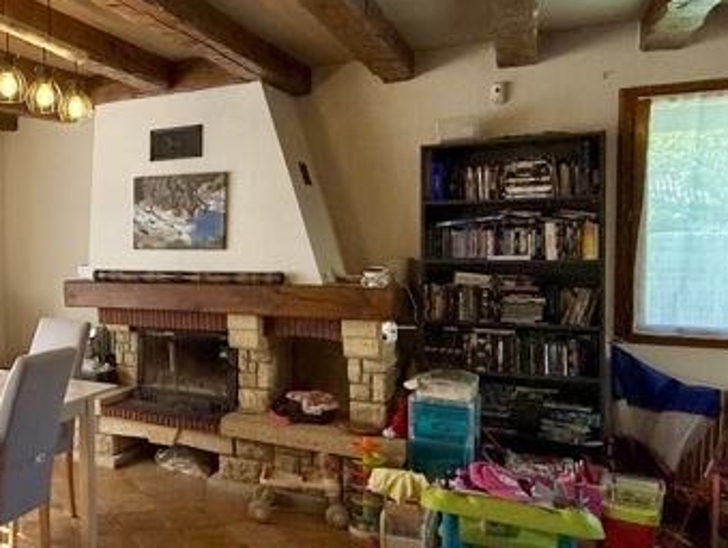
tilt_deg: -1.9
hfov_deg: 48.6
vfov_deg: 43.0
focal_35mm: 33
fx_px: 695
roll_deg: +0.6
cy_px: 264
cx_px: 54
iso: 50
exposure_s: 1/403
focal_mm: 2.22
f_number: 2.2
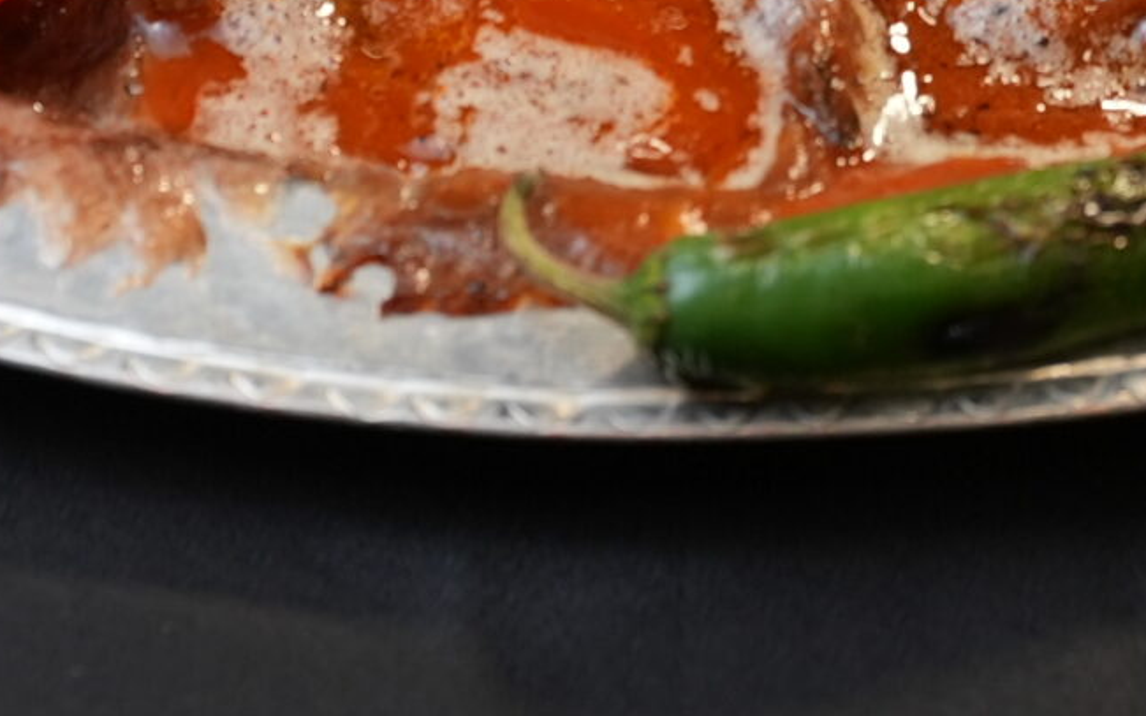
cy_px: -493
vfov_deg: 3.1
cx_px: 680
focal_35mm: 421
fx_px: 13150
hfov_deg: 5.0
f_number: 4.5
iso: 500
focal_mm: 105
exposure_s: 1/200
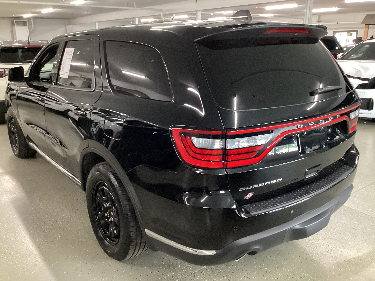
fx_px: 336
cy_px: 140
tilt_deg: -19.7
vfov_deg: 45.4
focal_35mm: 31
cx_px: 188
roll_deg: +0.3
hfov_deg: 58.4
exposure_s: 1/50
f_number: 2.4
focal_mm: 3.3
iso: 320
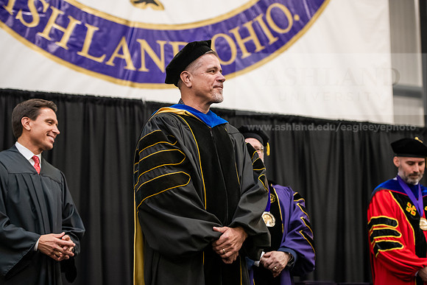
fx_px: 1020
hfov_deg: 23.6
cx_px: 214
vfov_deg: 15.9
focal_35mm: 86
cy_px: 142
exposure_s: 1/200
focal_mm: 86
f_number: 3.2
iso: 2500
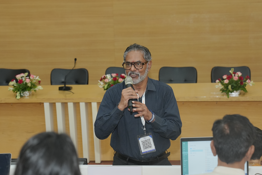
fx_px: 764
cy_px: 88
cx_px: 131
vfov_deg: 13.0
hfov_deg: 19.5
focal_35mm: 105
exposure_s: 1/200
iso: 1250
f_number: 4
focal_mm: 70
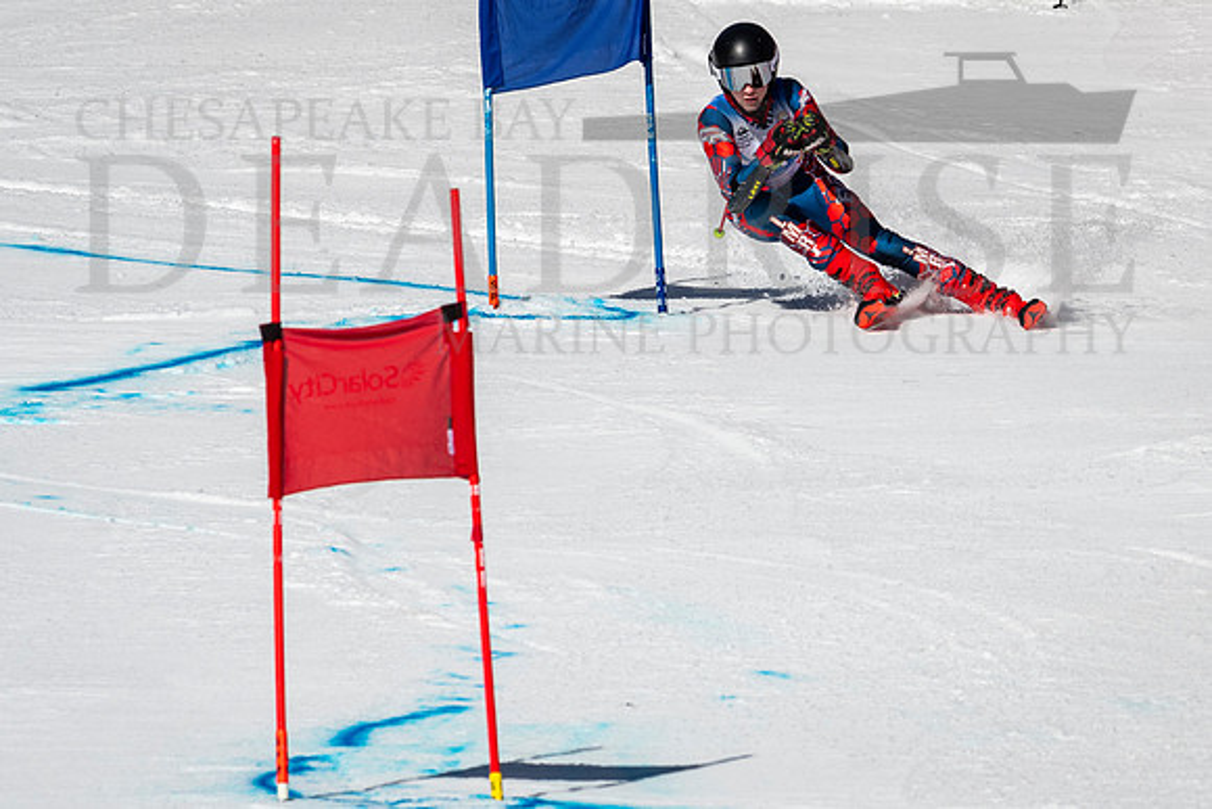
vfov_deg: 1.4
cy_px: 288
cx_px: 907
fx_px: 33621
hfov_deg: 2.1
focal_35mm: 998
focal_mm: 400
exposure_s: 1/2000
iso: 200
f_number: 8
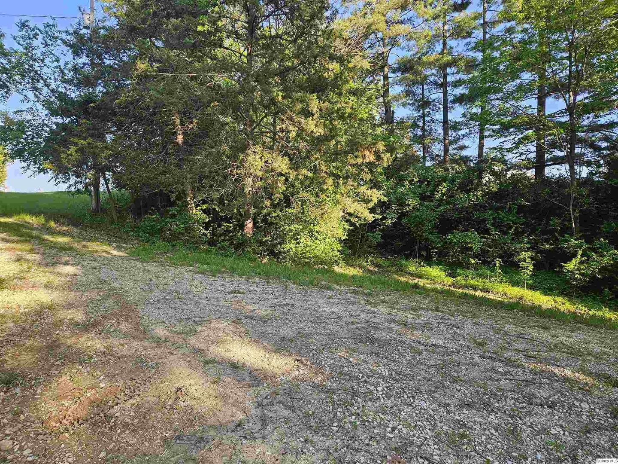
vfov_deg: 58.9
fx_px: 411
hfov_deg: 73.9
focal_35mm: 23
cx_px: 309
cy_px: 232
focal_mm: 5.4
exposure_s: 1/196
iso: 25
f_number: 1.8
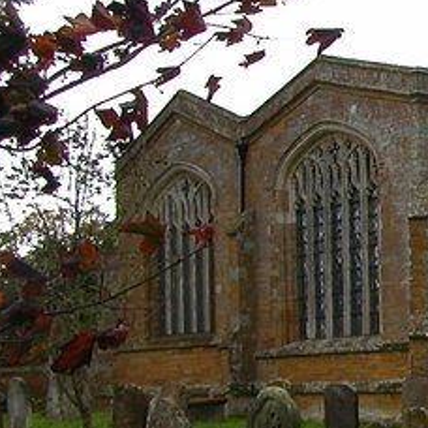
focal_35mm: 92
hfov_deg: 17.5
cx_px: 580
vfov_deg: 18.8
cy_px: 291
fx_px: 1287
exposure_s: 1/162
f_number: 2.7
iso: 100
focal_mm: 5.6
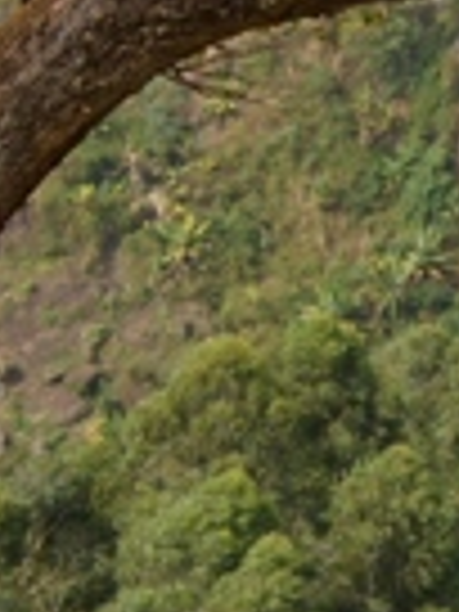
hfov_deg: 9.2
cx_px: 1282
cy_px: -68
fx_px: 2387
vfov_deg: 14.3
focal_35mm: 135
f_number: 6.3
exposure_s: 1/500
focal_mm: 20
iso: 250
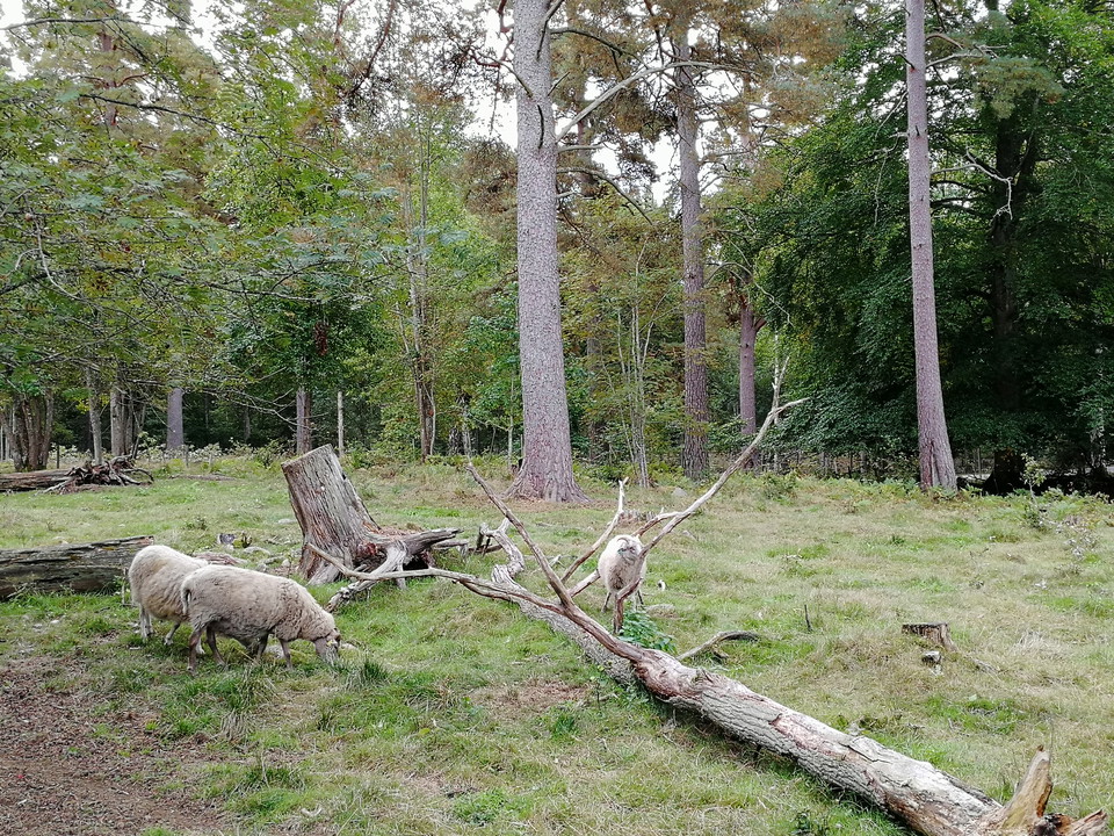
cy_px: 418
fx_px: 1255
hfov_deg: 47.9
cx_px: 557
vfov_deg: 36.8
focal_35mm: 39
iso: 80
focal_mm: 3.95
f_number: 2.2
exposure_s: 1/100
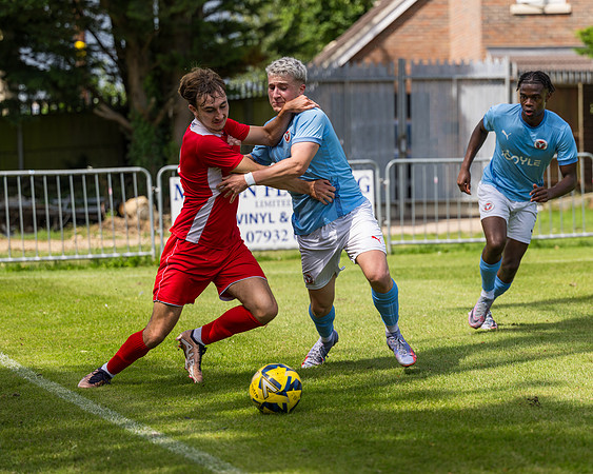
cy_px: 244
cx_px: 371
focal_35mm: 131
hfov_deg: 14.6
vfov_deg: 11.7
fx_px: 2305
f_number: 2.8
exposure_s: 1/1000
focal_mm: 98
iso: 50
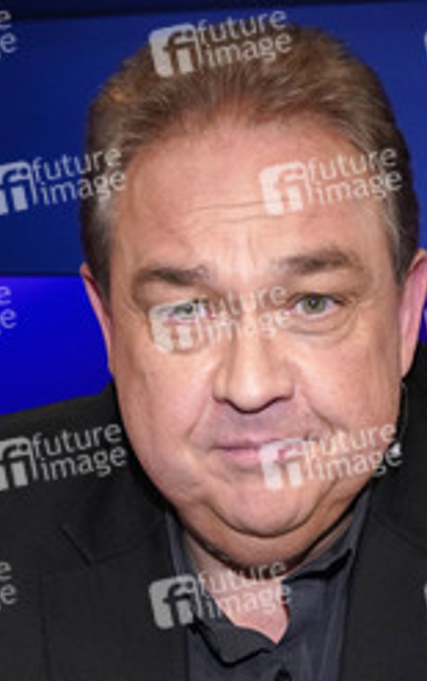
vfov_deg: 38.7
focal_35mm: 52
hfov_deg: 24.9
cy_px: 389
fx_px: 965
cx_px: 258
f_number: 5.6
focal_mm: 28
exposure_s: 1/125
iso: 1600
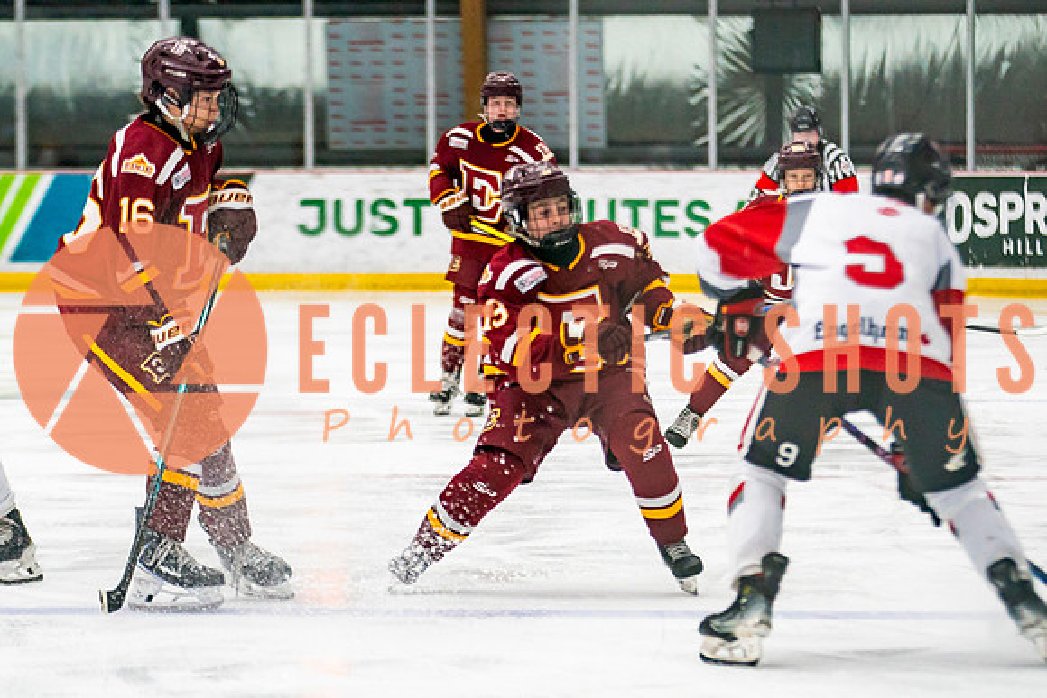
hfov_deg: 8.8
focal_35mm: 235
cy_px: 351
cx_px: 486
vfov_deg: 5.8
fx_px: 6839
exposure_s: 1/640
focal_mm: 135
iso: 2000
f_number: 2.8
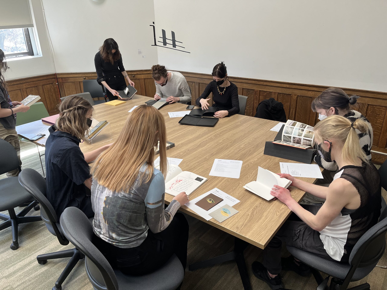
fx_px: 291
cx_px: 194
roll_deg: +1.8
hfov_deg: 67.3
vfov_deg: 53.1
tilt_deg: -24.5
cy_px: 145
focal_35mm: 26
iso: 100
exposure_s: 1/121
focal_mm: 5.1
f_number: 1.6
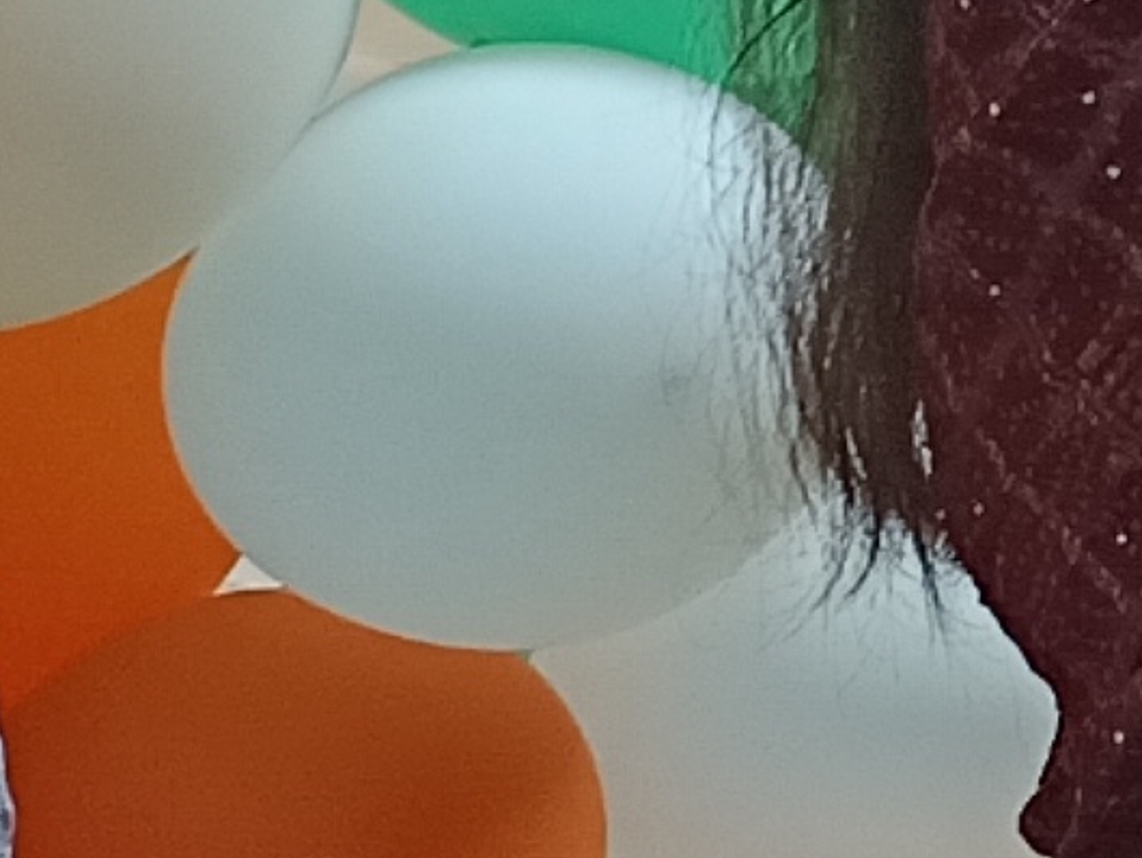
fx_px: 5974
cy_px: -429
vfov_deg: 8.0
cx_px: 3736
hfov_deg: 8.5
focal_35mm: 181
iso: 109
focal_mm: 5.31
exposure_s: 1/50
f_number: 1.7
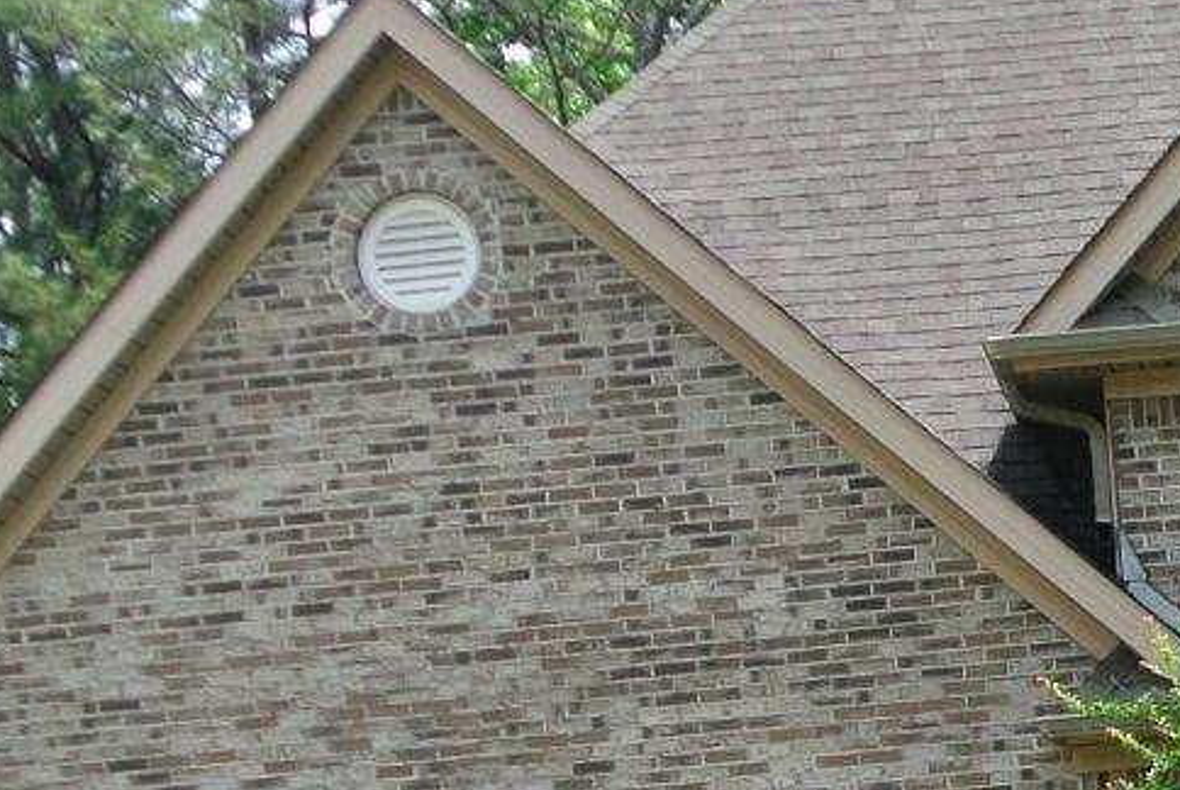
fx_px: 3938
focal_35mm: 120
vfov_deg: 10.9
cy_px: 1278
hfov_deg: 16.2
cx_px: 1526
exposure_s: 1/320
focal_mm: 11.4
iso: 100
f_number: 4
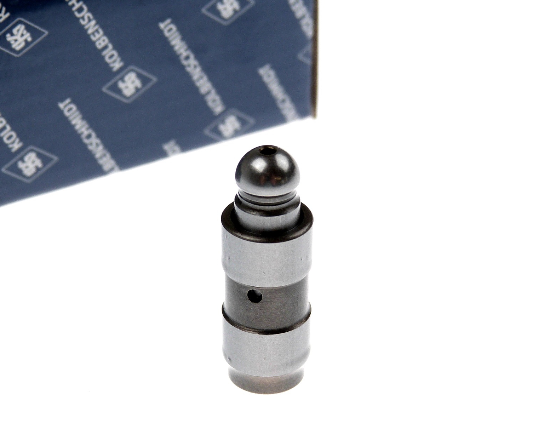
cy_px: 258
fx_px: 1677
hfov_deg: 18.6
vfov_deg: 14.9
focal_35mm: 103
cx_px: 305
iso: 100
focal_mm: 14.8
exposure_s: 1/100
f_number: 3.6
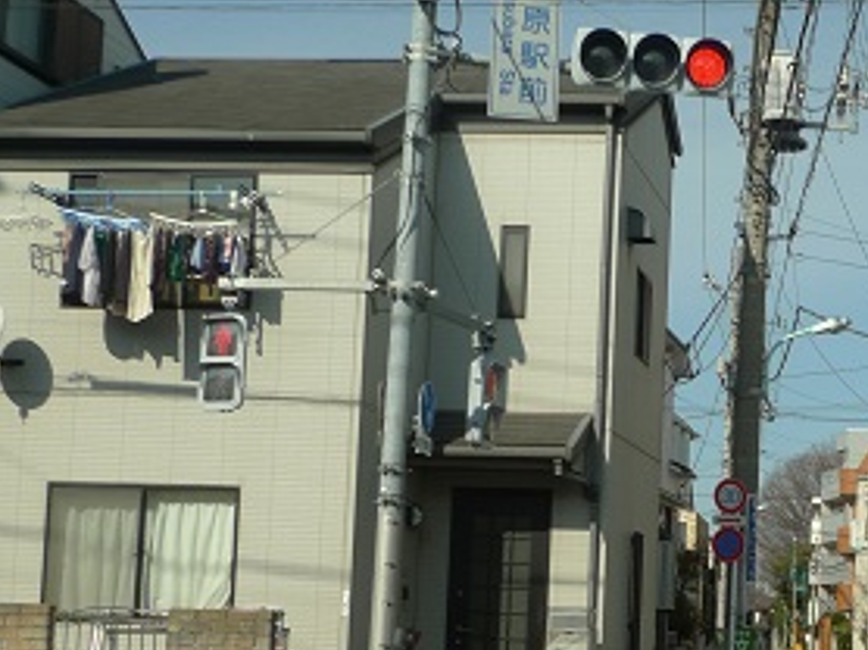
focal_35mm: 69
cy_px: 523
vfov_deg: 21.0
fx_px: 1729
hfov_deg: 26.8
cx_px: 843
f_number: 2.8
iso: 80
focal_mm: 7.4
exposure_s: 1/2000
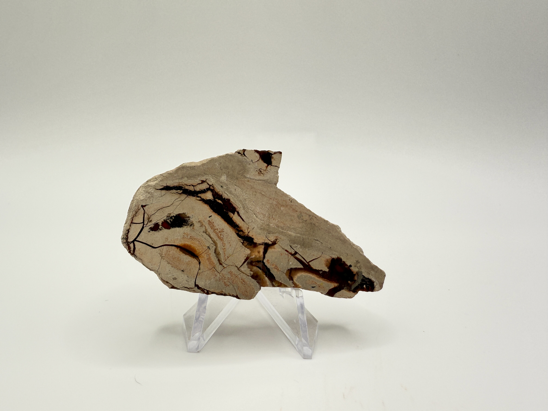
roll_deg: +0.3
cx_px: 274
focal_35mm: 24
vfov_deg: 56.8
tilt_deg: -15.9
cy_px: 206
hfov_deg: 71.6
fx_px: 380
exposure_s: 1/155
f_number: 2.2
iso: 40
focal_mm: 2.22
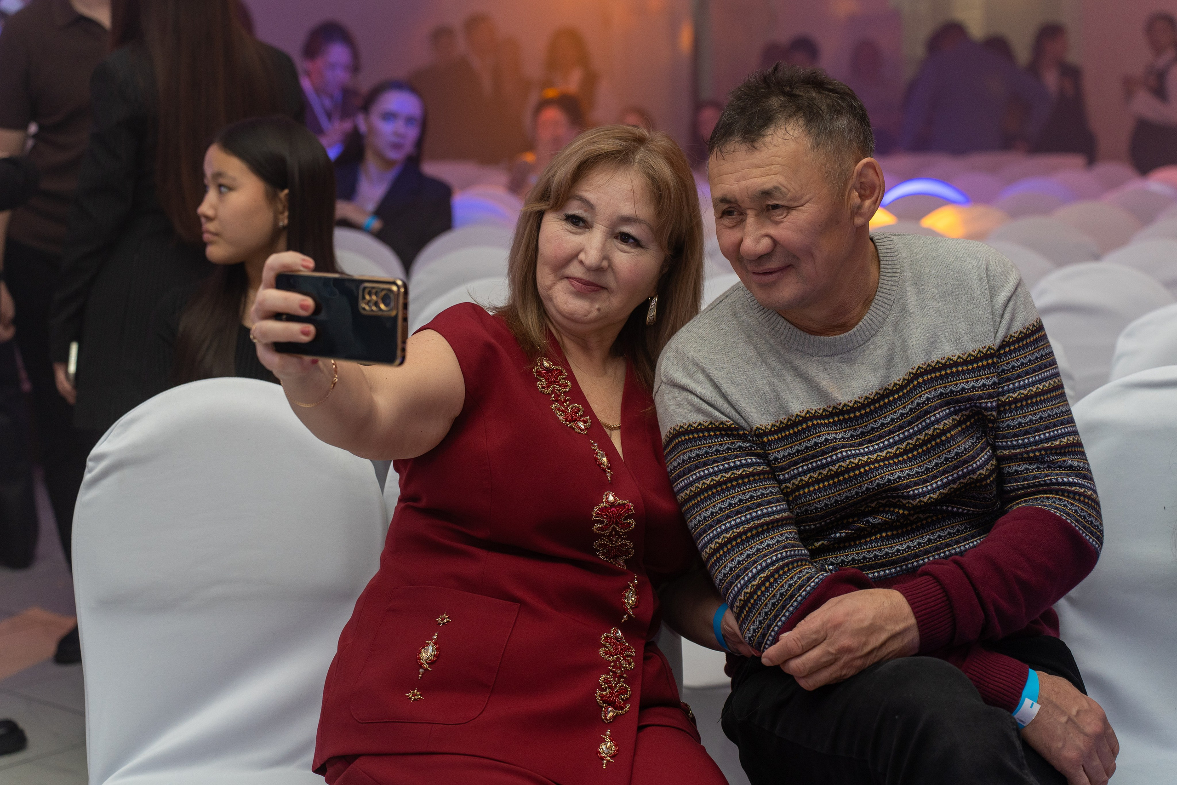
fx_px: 2080
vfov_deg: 21.4
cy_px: 376
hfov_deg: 31.6
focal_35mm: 64
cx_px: 553
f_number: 3.5
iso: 800
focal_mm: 60
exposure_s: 1/200
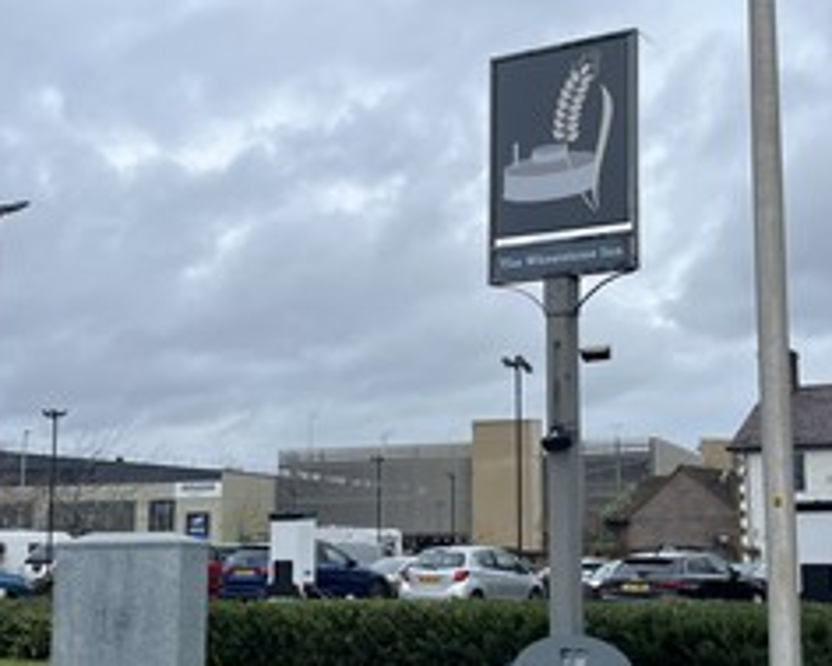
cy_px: 335
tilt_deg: +8.9
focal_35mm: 55
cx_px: 476
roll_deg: +0.3
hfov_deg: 34.1
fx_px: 1355
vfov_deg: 27.6
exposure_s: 1/992
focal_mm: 5.1
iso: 50
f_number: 1.6
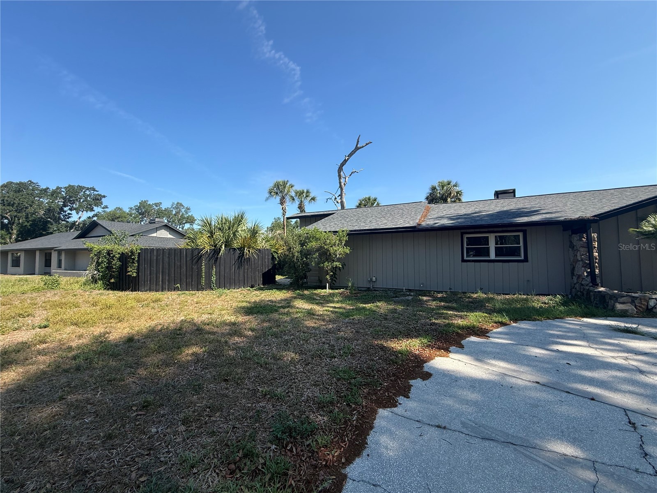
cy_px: 246
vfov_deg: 85.7
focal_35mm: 14
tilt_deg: +2.7
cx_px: 328
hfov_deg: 102.1
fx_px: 266
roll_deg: +1.5
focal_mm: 2.22
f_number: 2.2
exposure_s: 1/1033
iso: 50
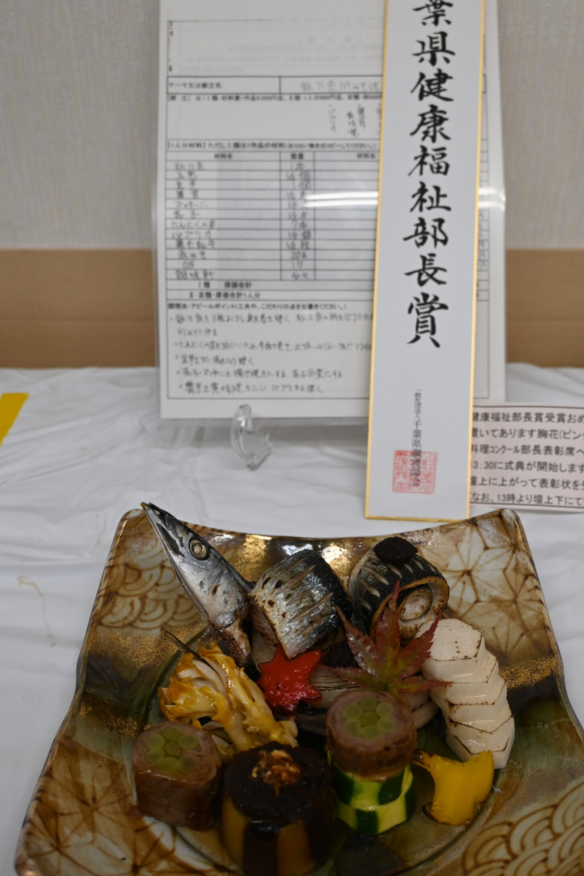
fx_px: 890
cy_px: 437
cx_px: 327
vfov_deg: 52.4
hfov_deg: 36.3
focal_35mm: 37
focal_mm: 21
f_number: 4
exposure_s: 1/125
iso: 400
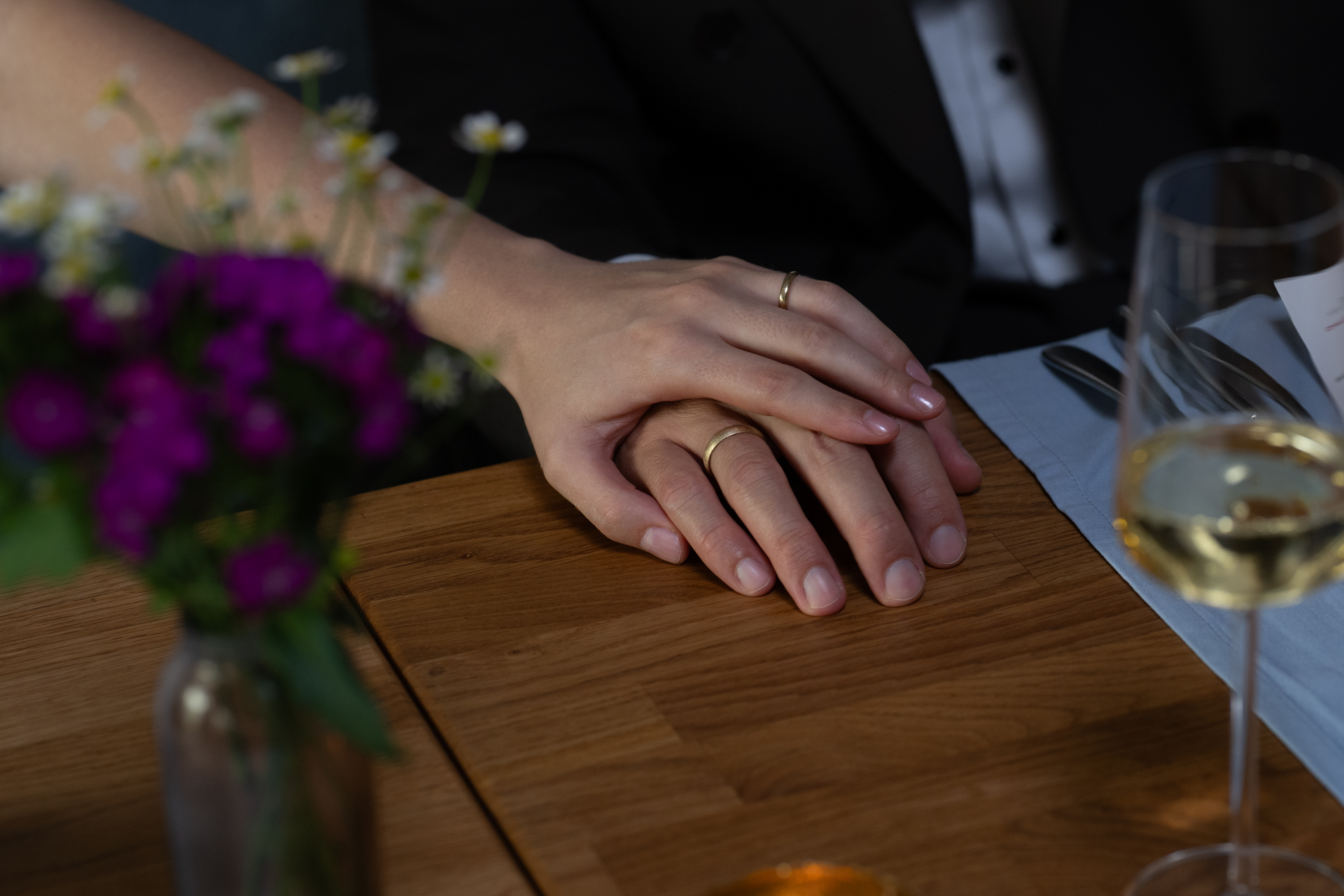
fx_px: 4480
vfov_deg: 11.4
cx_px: 757
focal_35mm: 120
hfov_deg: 17.1
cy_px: 350
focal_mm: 85
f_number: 3.5
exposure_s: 1/125
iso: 400
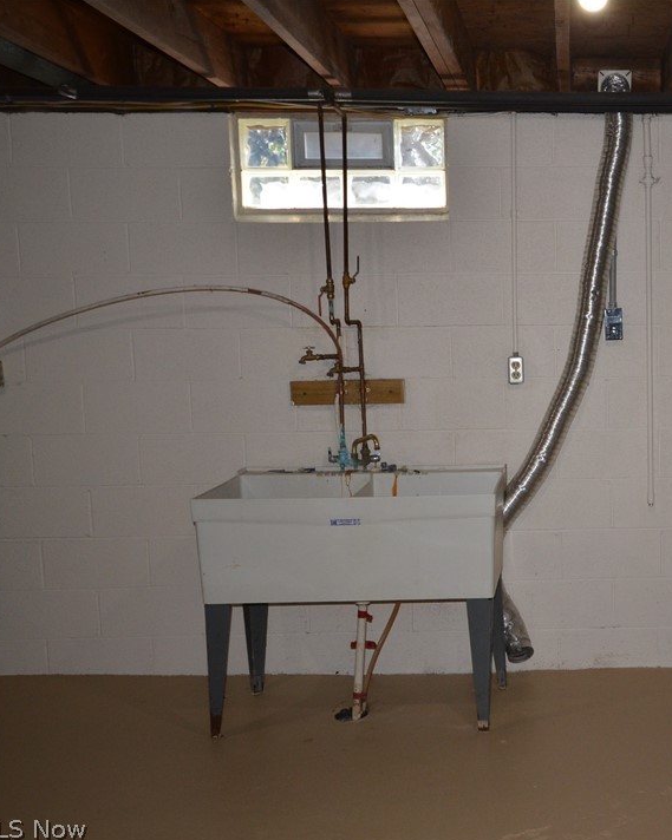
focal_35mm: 43
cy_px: 423
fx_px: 1070
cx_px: 610
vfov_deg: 42.9
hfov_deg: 33.0
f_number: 5.6
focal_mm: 20
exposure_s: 1/60
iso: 800
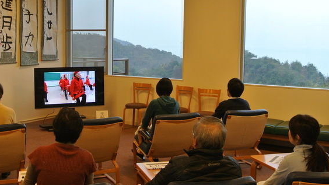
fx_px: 410
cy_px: 82
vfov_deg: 25.4
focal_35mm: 47
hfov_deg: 43.3
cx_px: 120
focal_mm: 11.8
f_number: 3.8
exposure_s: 1/100
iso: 400
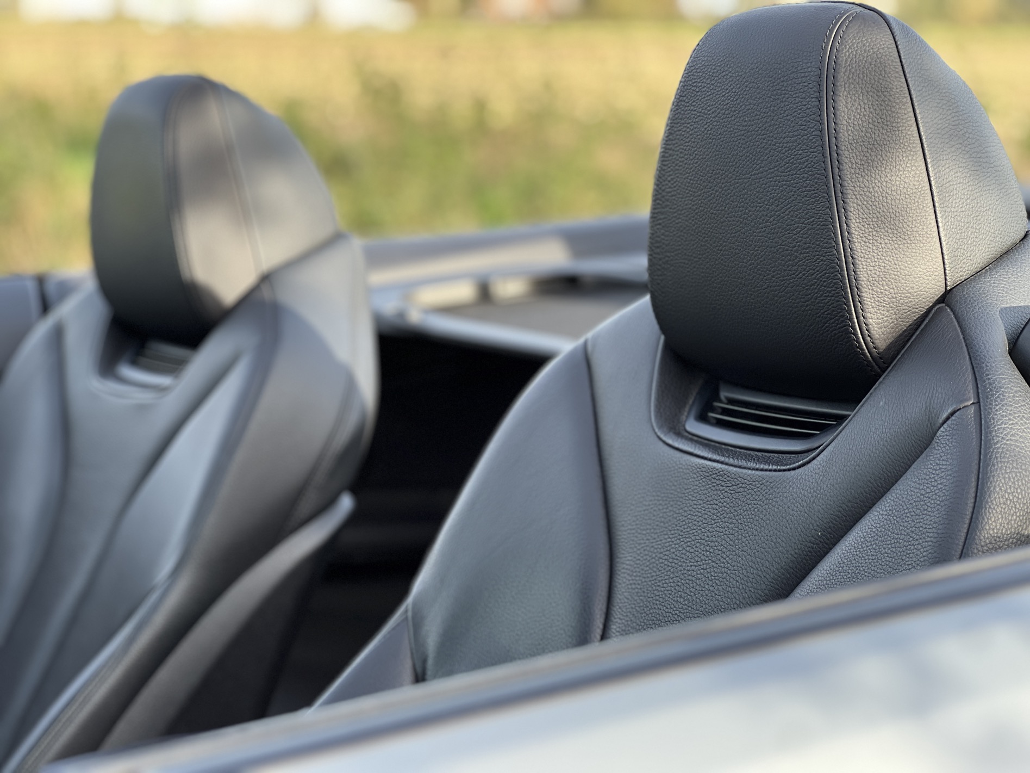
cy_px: 386
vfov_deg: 19.1
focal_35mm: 77
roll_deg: -0.7
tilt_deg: -8.1
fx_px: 2291
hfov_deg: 25.3
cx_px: 515
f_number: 2.8
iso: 50
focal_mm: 9
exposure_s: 1/121
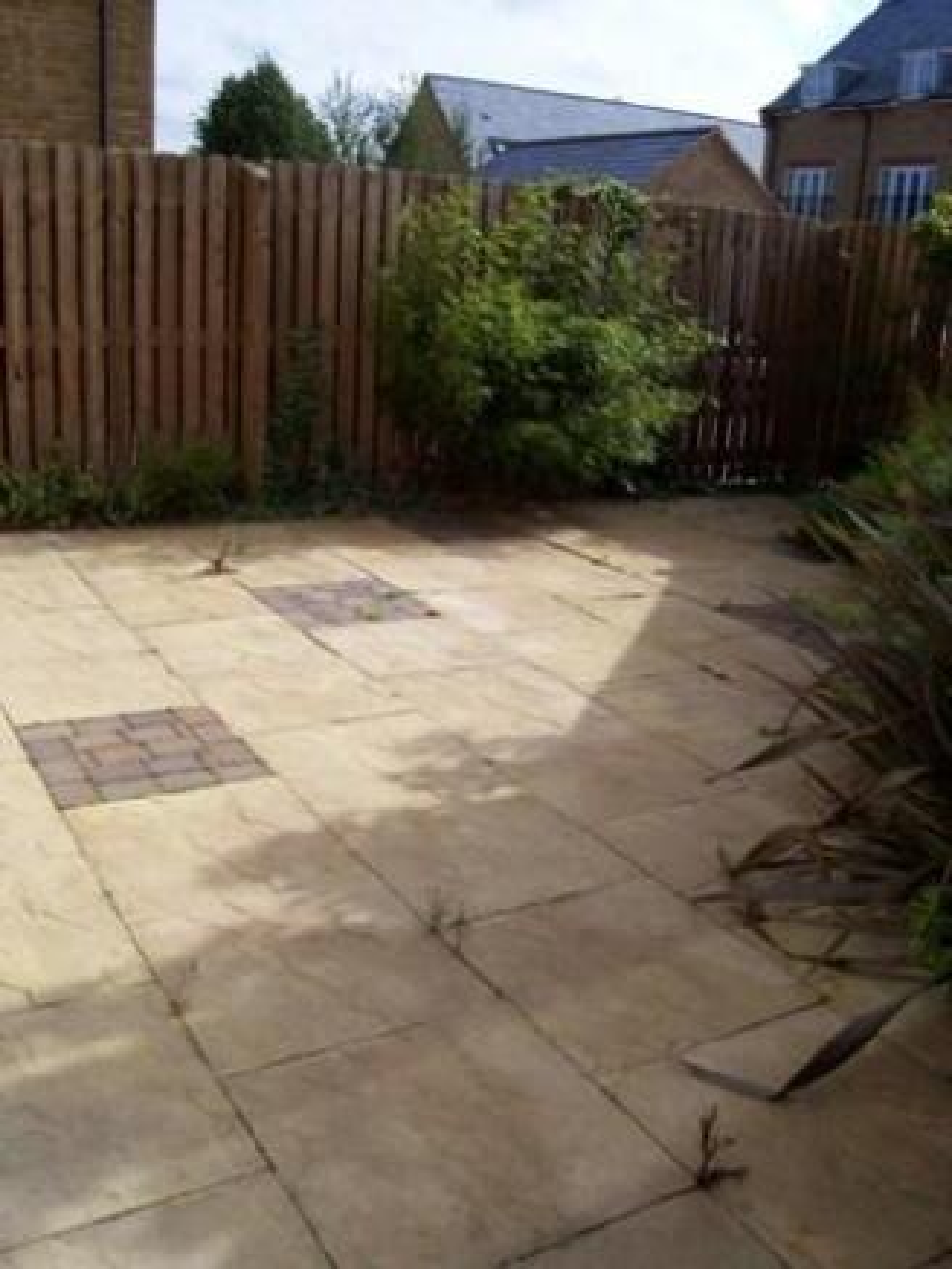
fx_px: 1246
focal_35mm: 34
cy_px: 634
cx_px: 476
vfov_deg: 53.9
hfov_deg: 41.8
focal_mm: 5.6
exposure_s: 1/397
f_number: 5.1
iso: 80
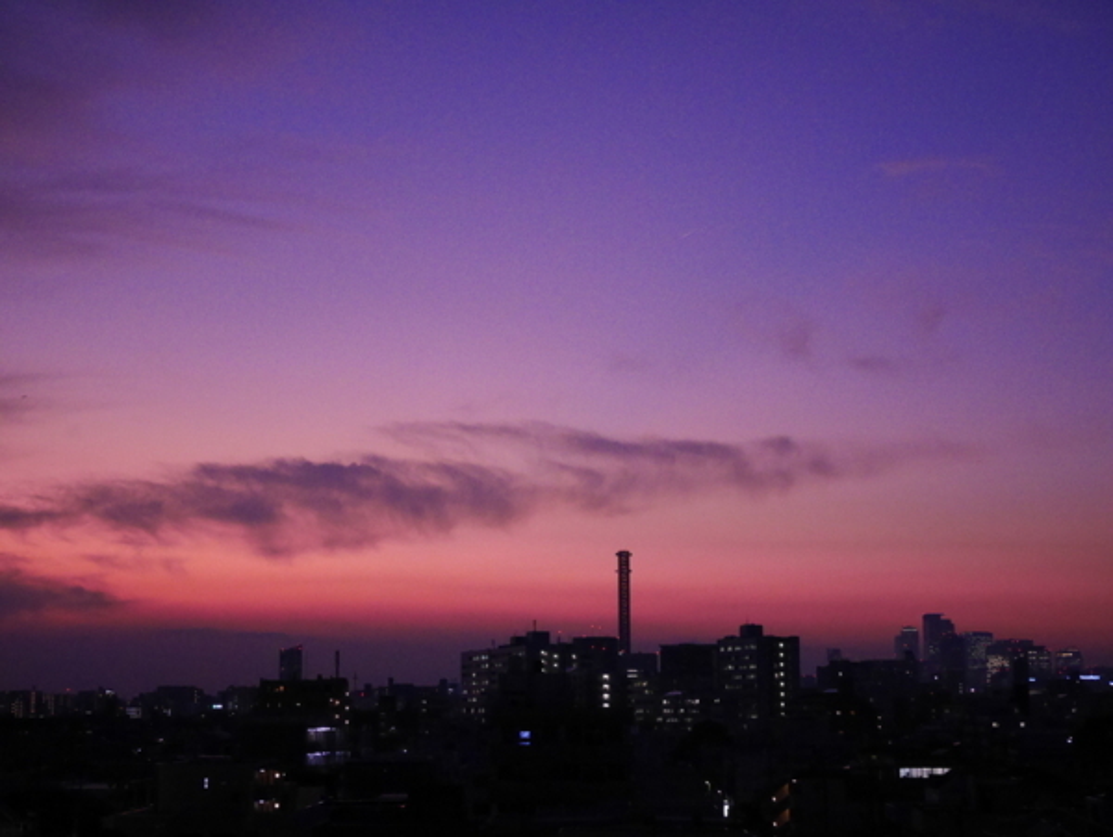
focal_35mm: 64
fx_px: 2059
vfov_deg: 23.0
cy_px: 418
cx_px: 556
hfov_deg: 30.2
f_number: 5.6
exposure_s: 1/50
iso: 3200
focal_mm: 32
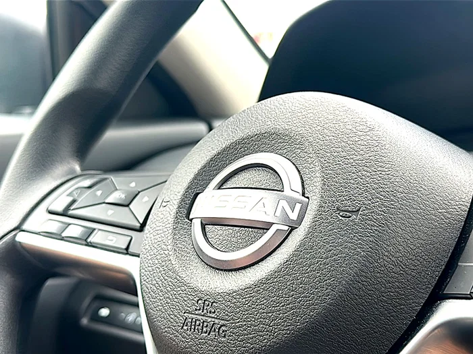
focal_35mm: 42
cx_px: 236
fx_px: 574
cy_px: 177
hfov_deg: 44.8
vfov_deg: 34.3
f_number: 1.78
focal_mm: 6.86
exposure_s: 1/385
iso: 80
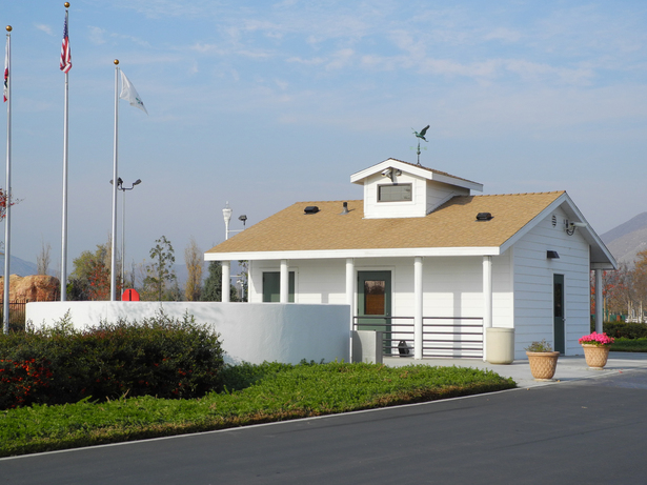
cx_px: 324
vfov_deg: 21.6
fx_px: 1271
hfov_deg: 28.6
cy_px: 242
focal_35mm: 68
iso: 100
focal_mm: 14.5
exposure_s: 1/864
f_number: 4.5
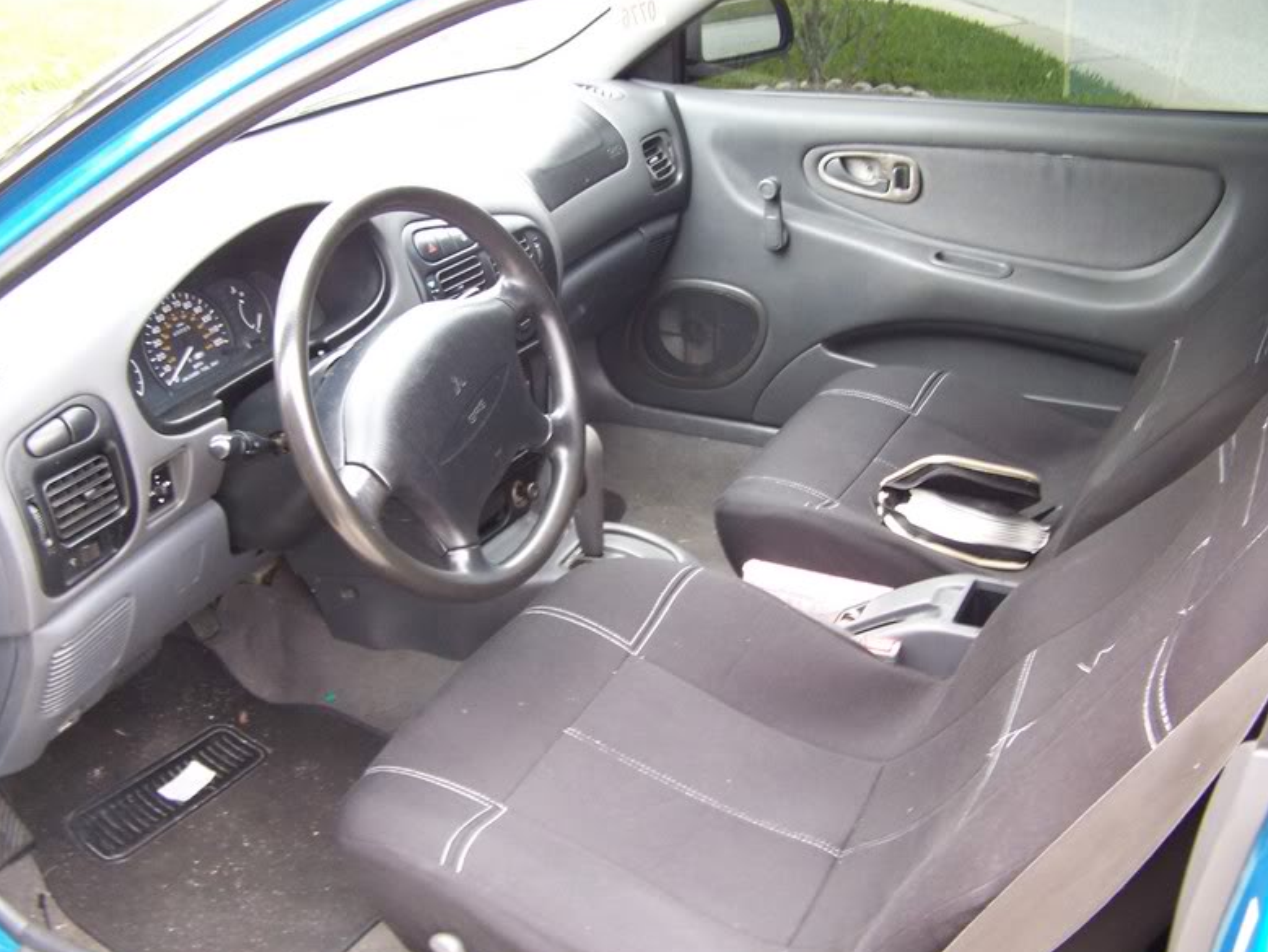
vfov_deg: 36.8
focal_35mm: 39
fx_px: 1429
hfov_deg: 47.8
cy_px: 474
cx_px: 646
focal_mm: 6.3
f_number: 2.8
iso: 140
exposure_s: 1/15
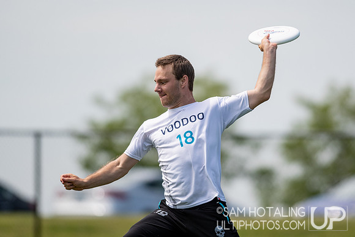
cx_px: 198
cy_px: 105
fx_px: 4961
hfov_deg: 4.1
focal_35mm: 503
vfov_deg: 2.7
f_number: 2.8
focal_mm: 300
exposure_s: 1/3200
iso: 100
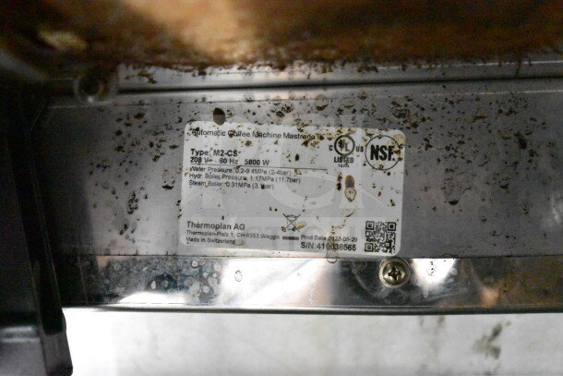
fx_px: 1290
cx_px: 282
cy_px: 188
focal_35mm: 82
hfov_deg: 24.6
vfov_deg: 16.6
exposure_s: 1/80
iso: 25600
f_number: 5.6
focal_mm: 55
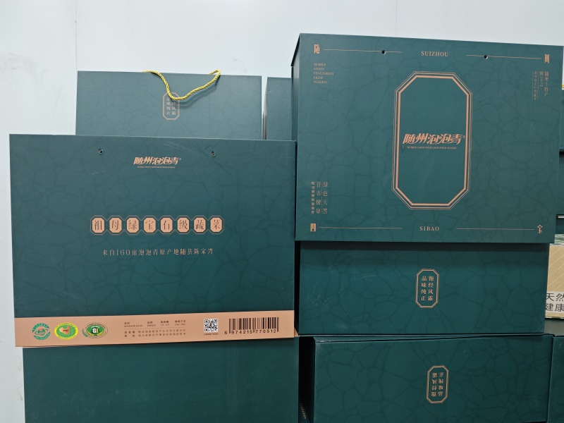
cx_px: 282
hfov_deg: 73.9
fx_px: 375
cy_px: 212
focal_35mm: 23
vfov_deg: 58.9
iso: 320
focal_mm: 6.55
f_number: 1.6
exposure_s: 1/54.8
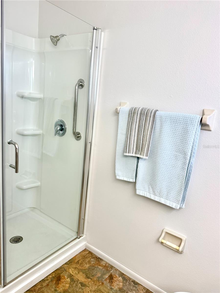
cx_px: 110
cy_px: 146
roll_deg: -6.5
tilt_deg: -12.0
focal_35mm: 24
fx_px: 203
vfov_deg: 71.6
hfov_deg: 56.8
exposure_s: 1/120
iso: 160
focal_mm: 6.76
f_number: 1.78
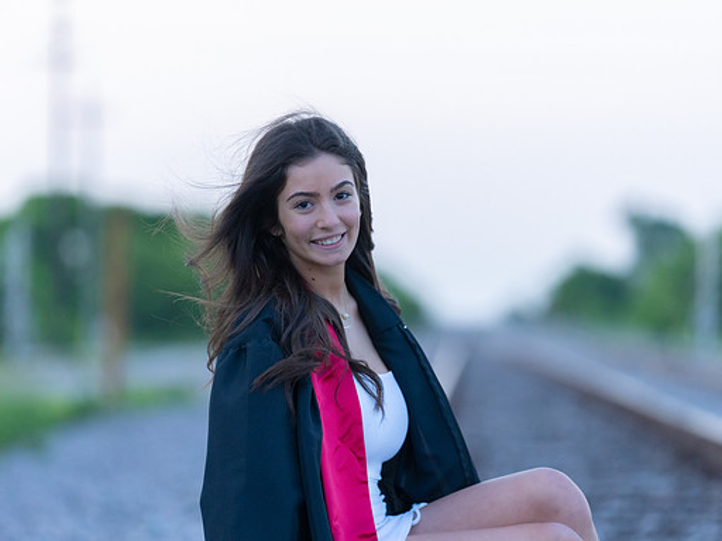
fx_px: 4547
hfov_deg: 9.1
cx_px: 330
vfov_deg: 6.8
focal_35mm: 218
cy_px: 270
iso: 1600
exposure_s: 1/320
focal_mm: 200
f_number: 3.2
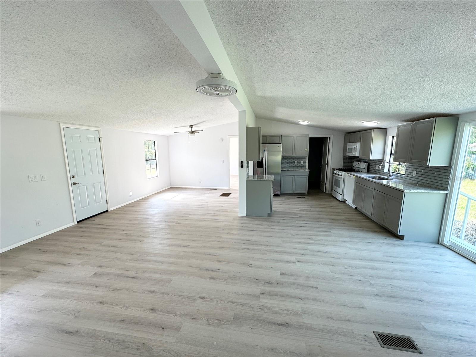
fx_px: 193
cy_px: 178
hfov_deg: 102.1
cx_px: 238
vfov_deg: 85.7
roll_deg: +0.7
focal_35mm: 14
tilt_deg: -8.4
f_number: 2.2
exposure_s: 1/120
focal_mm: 2.22
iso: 64
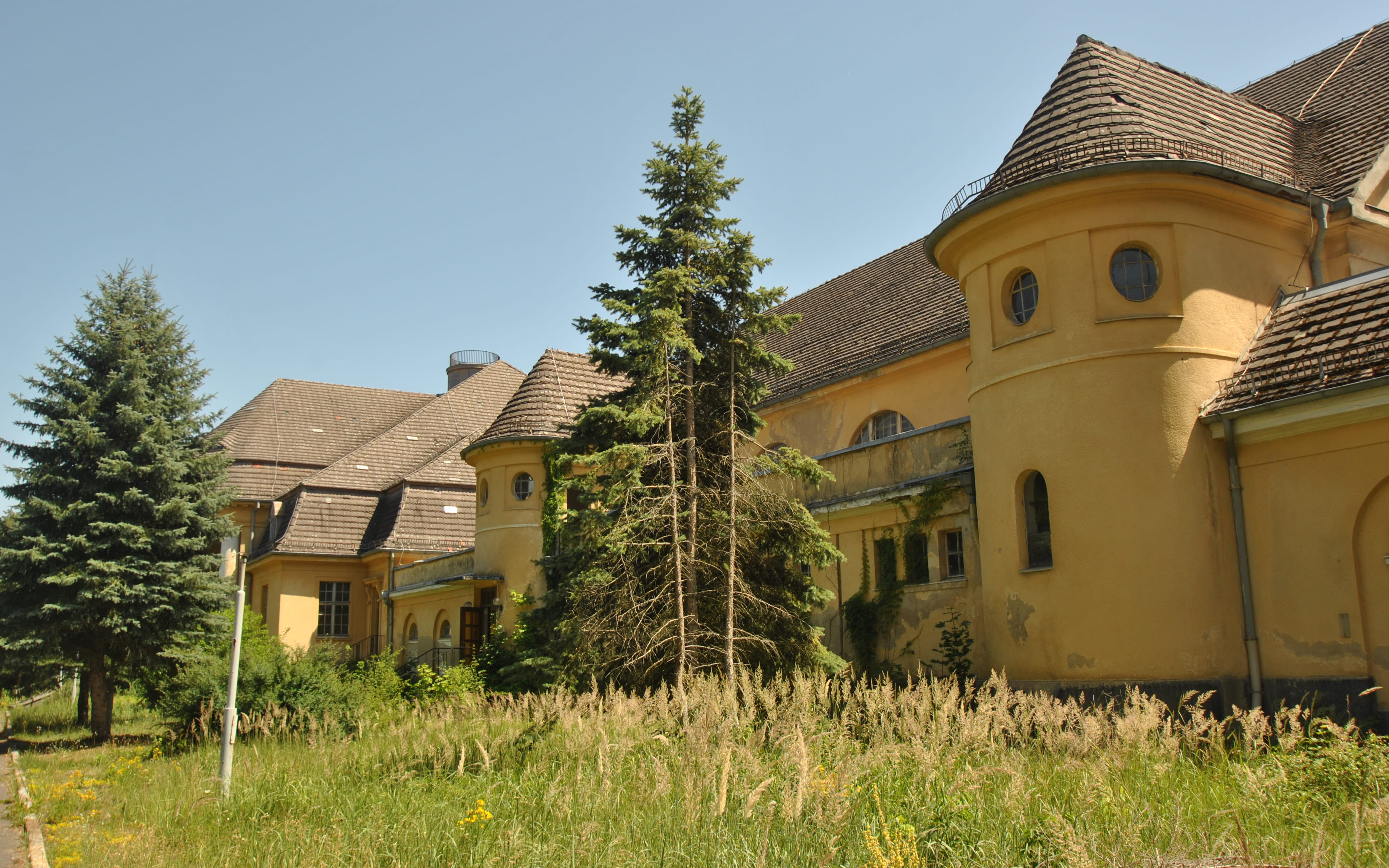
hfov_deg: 63.7
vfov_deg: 42.5
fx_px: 1117
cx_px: 701
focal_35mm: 30
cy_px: 442
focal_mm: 19
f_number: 7.1
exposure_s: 1/200
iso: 100
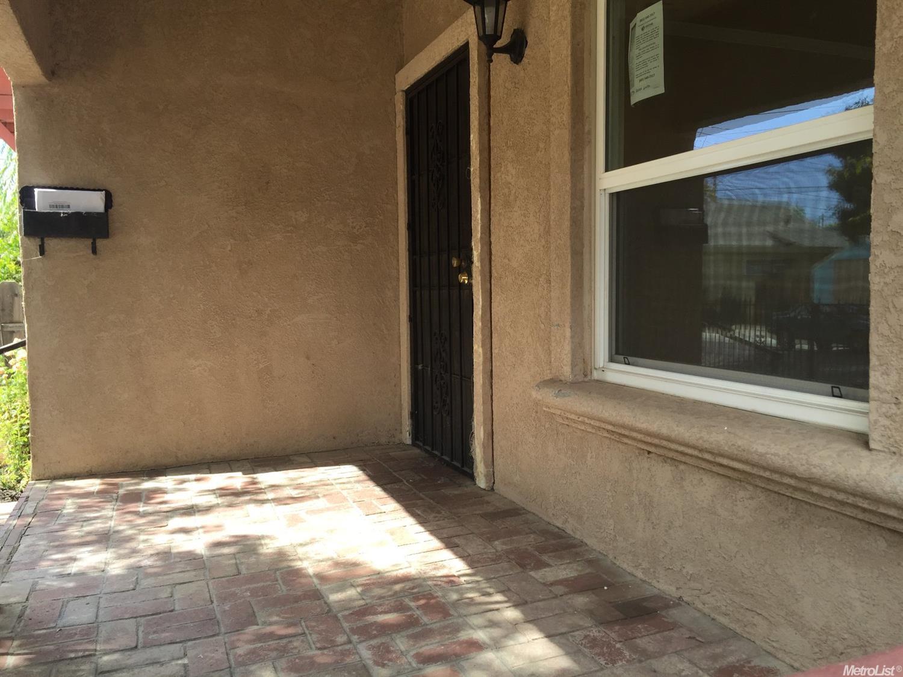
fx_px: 756
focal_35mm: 29
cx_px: 452
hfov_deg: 61.7
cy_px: 338
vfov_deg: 48.2
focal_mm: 4.15
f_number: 2.2
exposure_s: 1/366
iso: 32
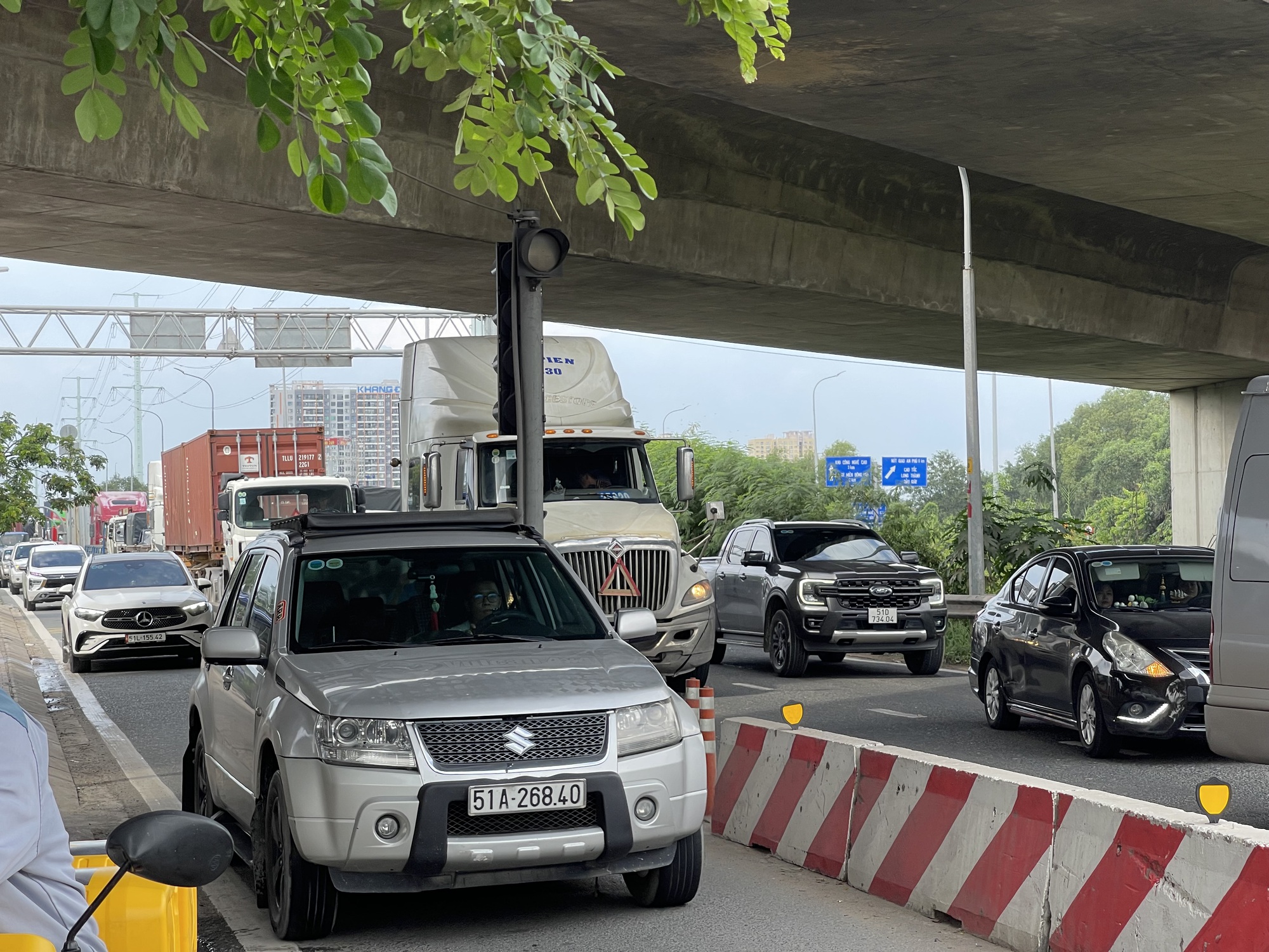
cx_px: 634
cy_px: 476
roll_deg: +0.2
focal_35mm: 64
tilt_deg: +0.8
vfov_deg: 22.9
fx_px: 2346
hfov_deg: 30.3
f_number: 2.2
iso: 20
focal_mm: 7.5
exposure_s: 1/264
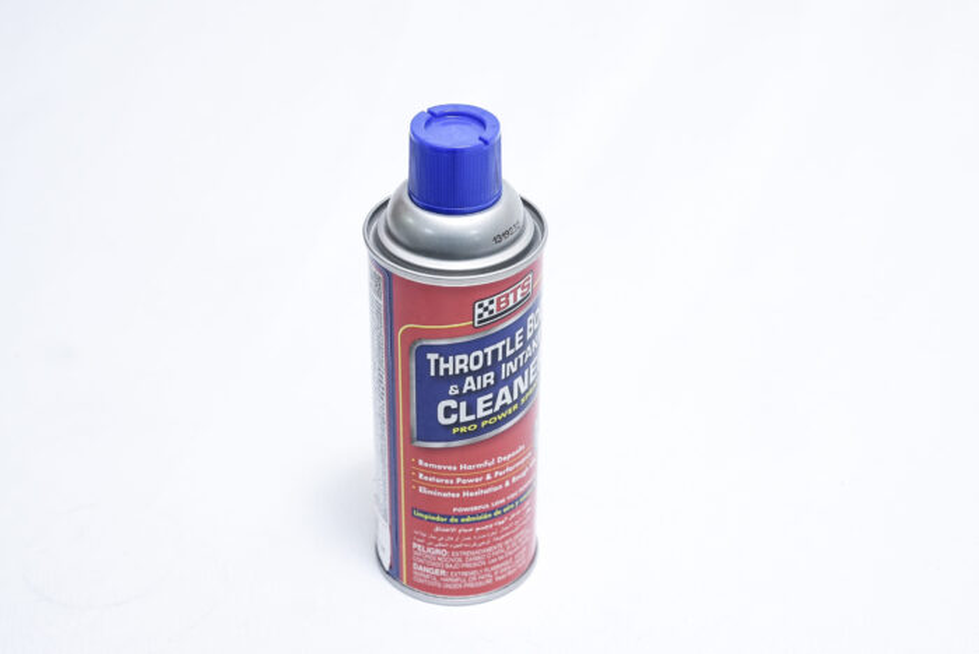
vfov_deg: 19.5
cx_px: 490
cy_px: 327
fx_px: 1905
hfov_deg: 28.8
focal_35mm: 70
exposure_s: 1/250
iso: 3200
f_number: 8
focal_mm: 70
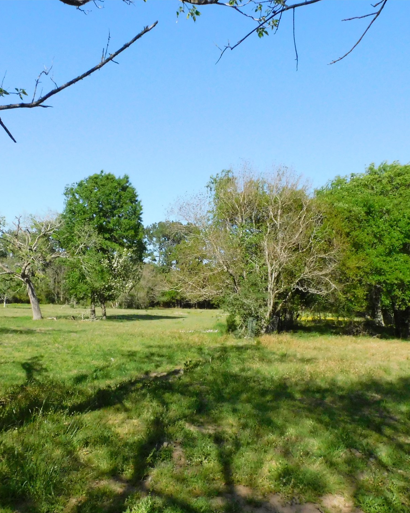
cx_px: 173
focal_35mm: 32
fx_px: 485
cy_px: 262
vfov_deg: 55.7
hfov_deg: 45.6
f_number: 7.6
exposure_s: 1/1250
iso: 800
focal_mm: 4.3
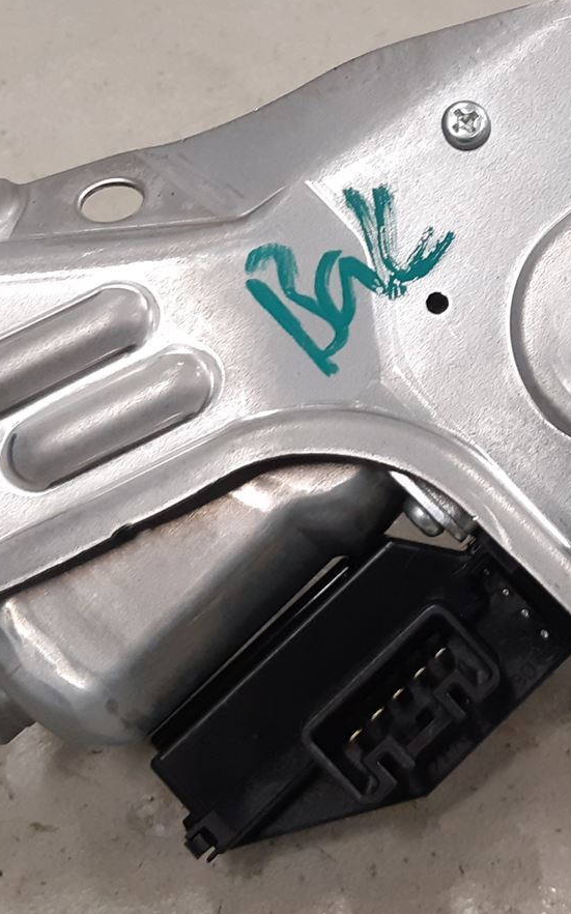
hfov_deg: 19.9
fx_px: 1594
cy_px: 305
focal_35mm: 64
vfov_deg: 31.7
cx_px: 509
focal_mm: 3.93
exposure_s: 1/50
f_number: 1.7
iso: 200
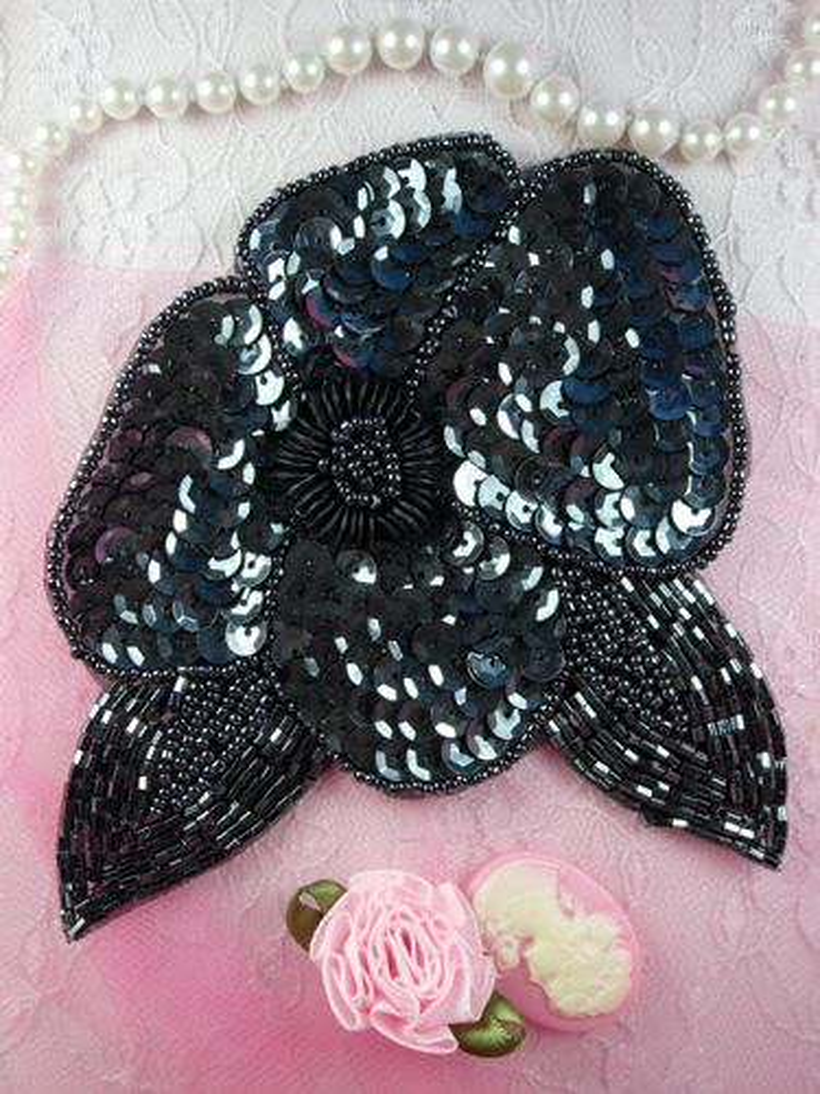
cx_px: 410
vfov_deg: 51.4
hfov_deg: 39.7
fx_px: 1137
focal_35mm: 36
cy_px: 547
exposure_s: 1/180
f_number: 4.1
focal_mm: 6.5
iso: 80
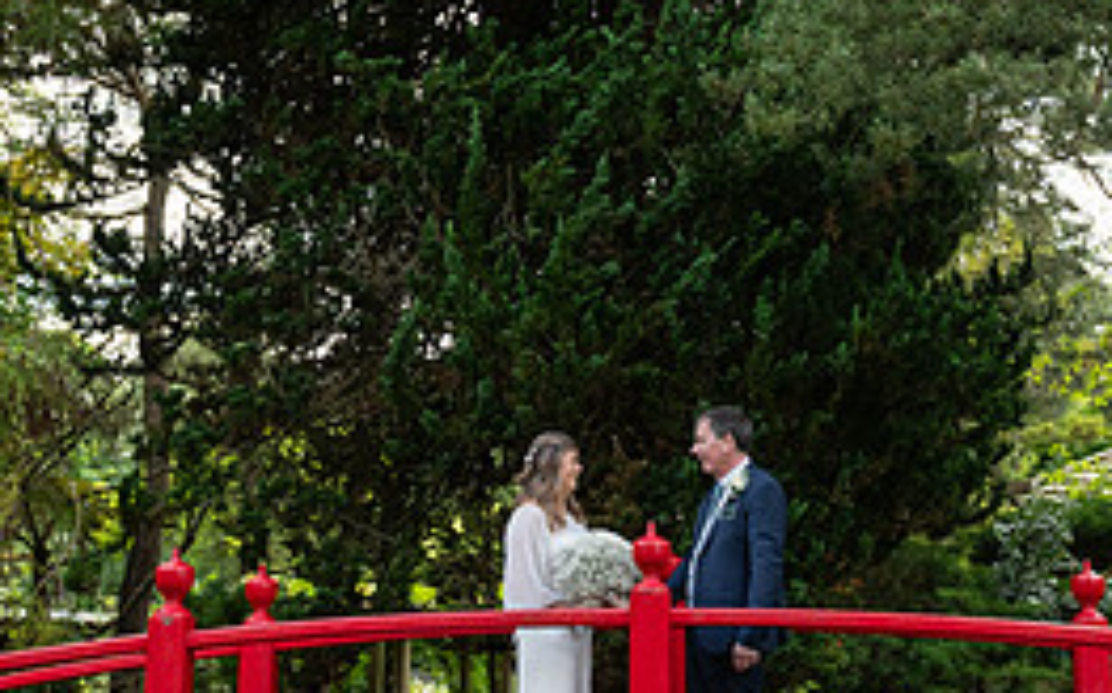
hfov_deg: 37.4
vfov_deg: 23.9
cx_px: 685
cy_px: 349
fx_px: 1635
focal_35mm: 54
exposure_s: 1/1250
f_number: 3.5
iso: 400
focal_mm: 24
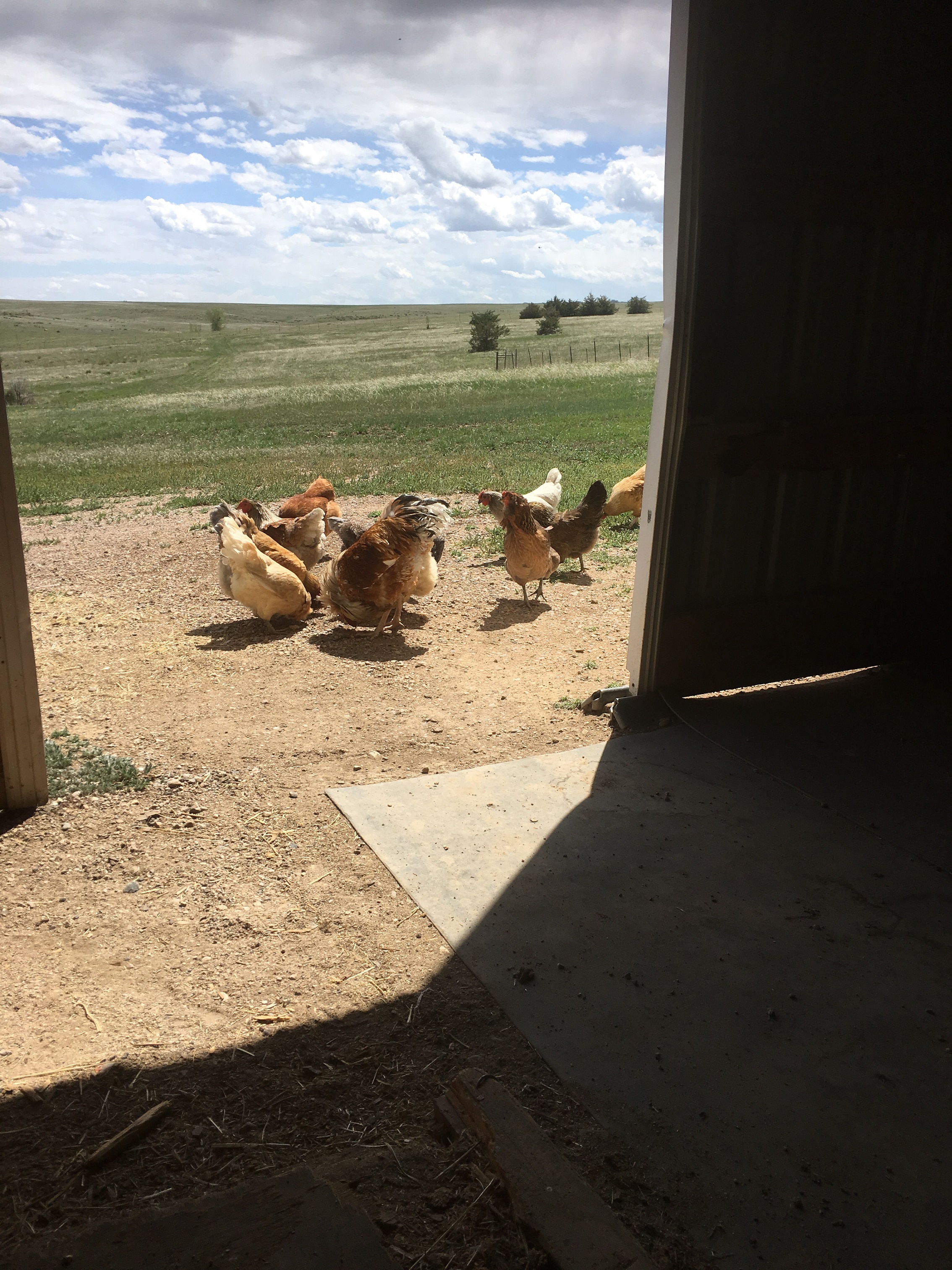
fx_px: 1063
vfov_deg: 61.7
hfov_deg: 48.2
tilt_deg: -15.0
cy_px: 635
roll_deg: +0.9
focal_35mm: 29
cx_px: 476
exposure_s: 1/1972
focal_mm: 4.15
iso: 25
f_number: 2.2
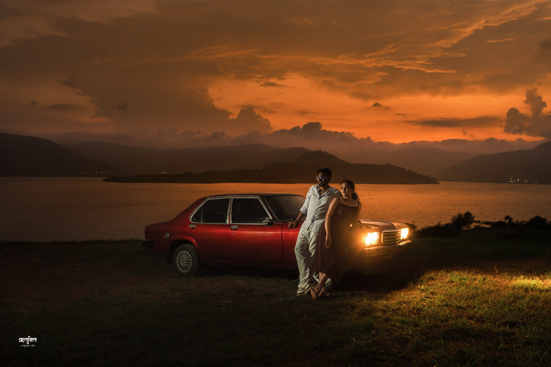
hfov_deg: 54.4
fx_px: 536
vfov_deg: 37.9
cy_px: 184
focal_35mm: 35
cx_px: 276
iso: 800
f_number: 2.8
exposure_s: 1/125
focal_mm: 35
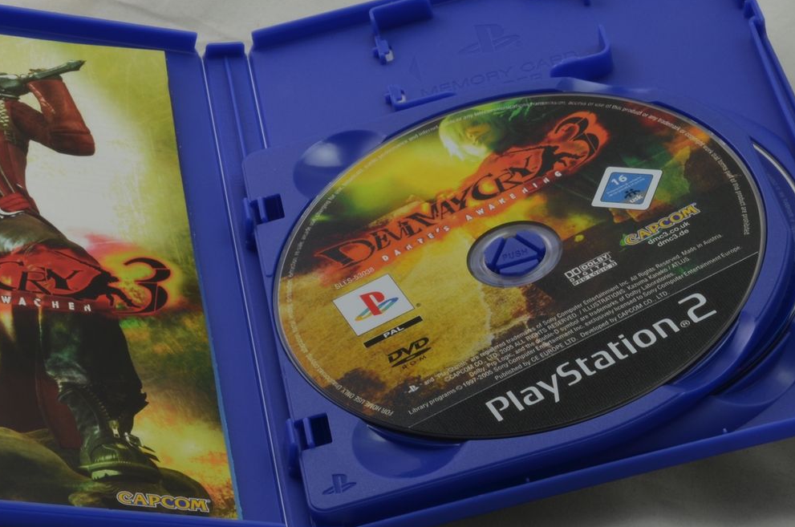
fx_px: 2403
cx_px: 327
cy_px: 268
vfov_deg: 12.5
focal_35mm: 109
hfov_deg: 18.8
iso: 100
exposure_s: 1/2
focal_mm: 40
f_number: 20
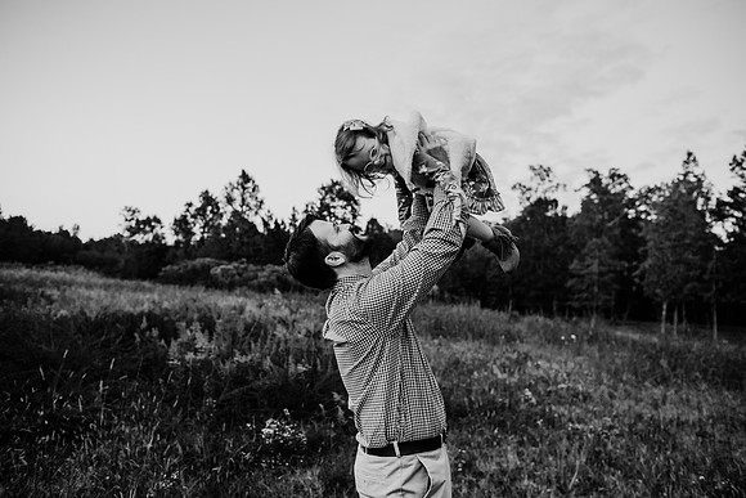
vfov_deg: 53.2
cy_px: 249
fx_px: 497
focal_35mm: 24
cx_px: 373
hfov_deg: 73.7
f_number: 2.8
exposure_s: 1/250
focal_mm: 24
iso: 500
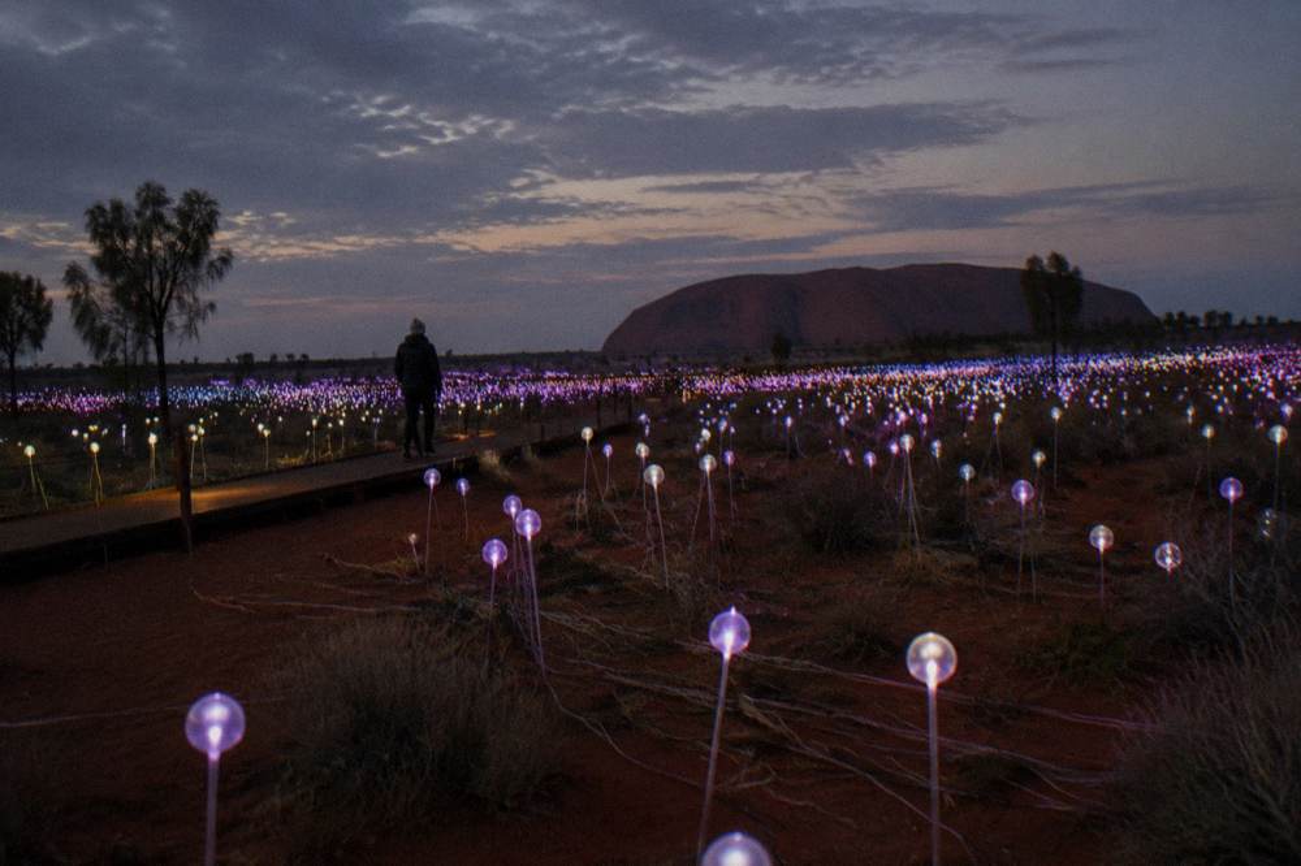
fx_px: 1264
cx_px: 650
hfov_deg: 54.5
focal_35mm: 35
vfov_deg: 37.8
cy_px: 433
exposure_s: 1/25
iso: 4000
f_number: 7.1
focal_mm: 35
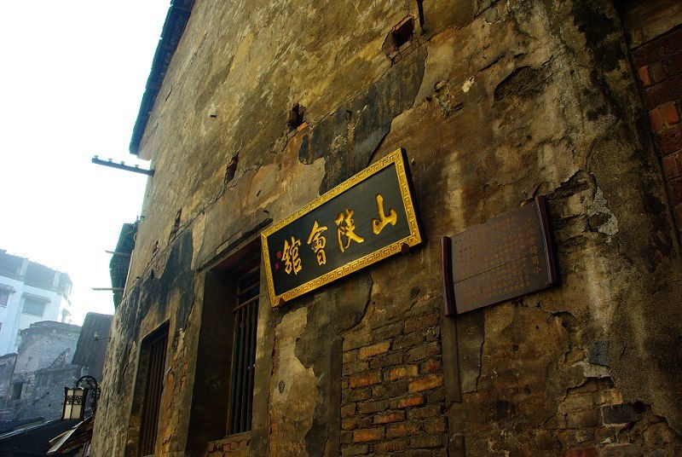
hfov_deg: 61.9
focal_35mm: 30
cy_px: 228
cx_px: 341
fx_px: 569
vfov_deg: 43.7
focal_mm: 20
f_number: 8
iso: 400
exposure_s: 1/160
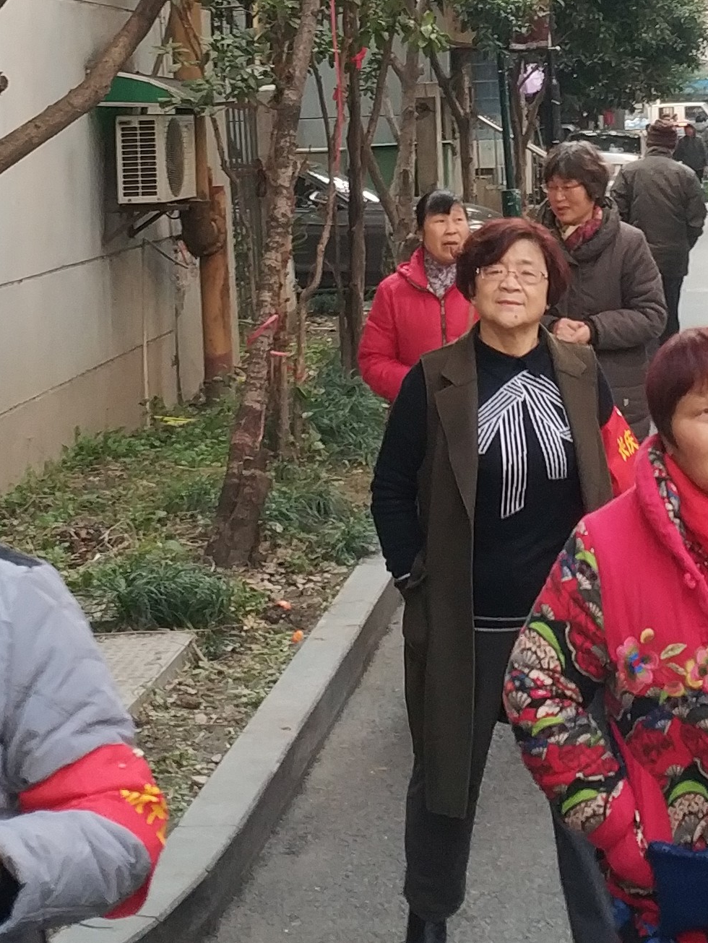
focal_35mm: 98
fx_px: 2672
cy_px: 97
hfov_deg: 15.1
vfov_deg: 19.7
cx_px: 446
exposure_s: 1/100
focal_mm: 4.5
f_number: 2
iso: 189
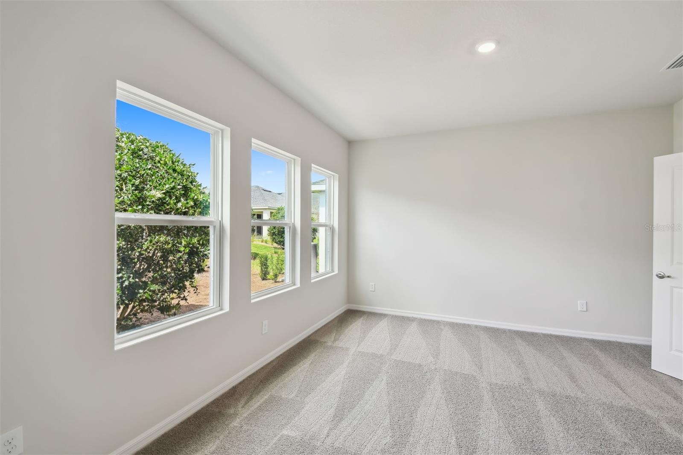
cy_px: 228
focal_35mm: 15
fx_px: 285
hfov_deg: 100.4
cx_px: 342
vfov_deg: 77.3
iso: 100
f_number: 7.1
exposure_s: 1/30
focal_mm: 10
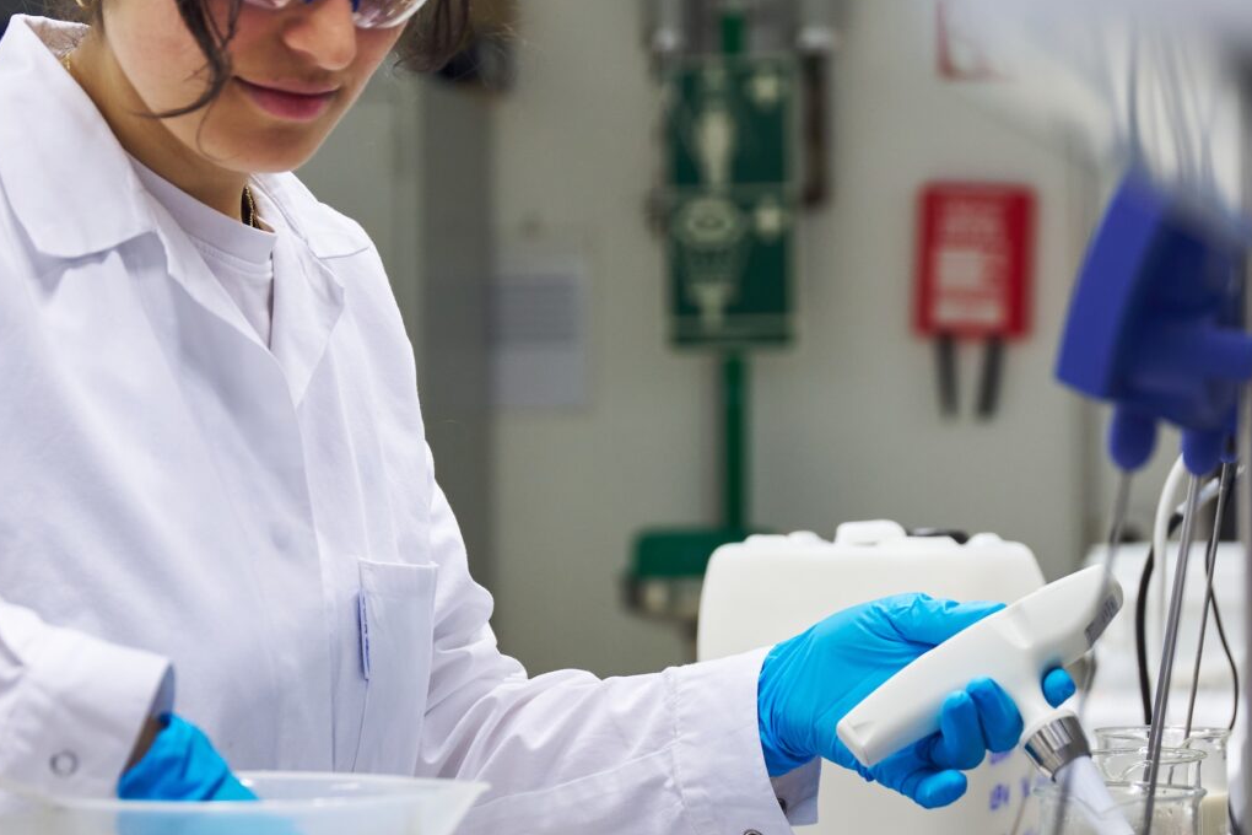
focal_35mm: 120
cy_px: 293
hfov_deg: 17.1
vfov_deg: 11.5
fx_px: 4156
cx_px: 612
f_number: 2.8
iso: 400
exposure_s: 1/125
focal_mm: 47.6
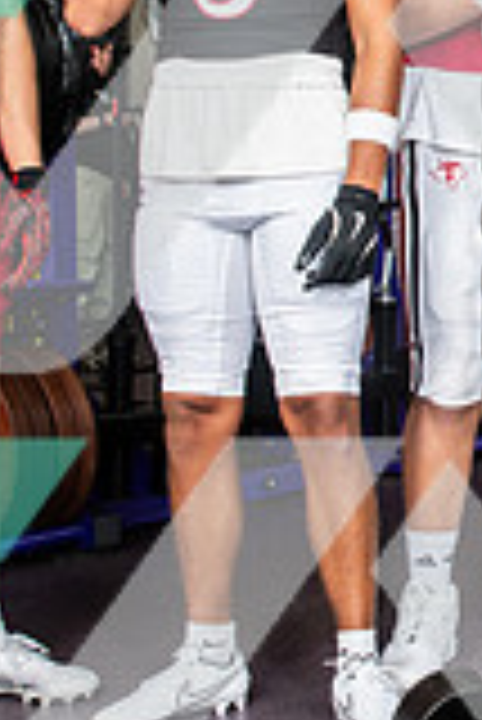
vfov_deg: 23.0
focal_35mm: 87
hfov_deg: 14.4
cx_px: 779
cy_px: 133
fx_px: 1743
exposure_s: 1/250
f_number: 5.6
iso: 500
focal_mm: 24
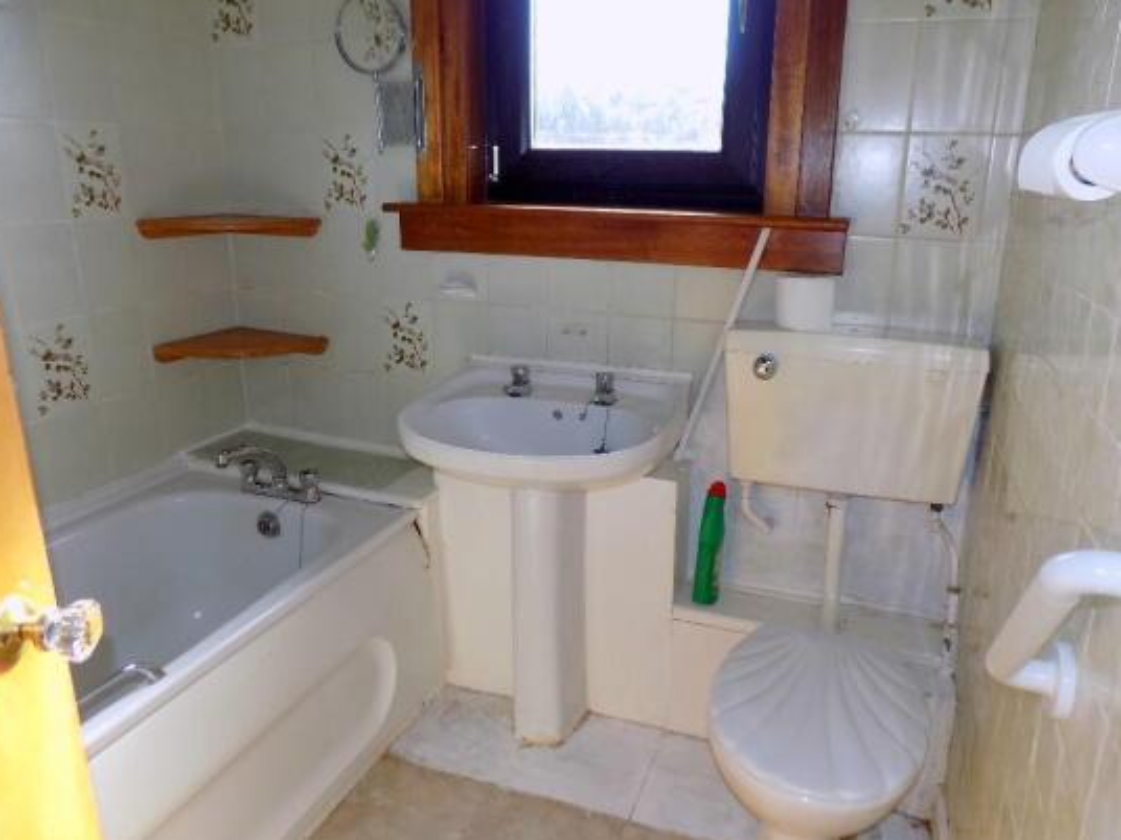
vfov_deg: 54.9
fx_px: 810
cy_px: 406
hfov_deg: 69.3
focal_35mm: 25
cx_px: 597
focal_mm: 4
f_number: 3.1
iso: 80
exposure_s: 1/60
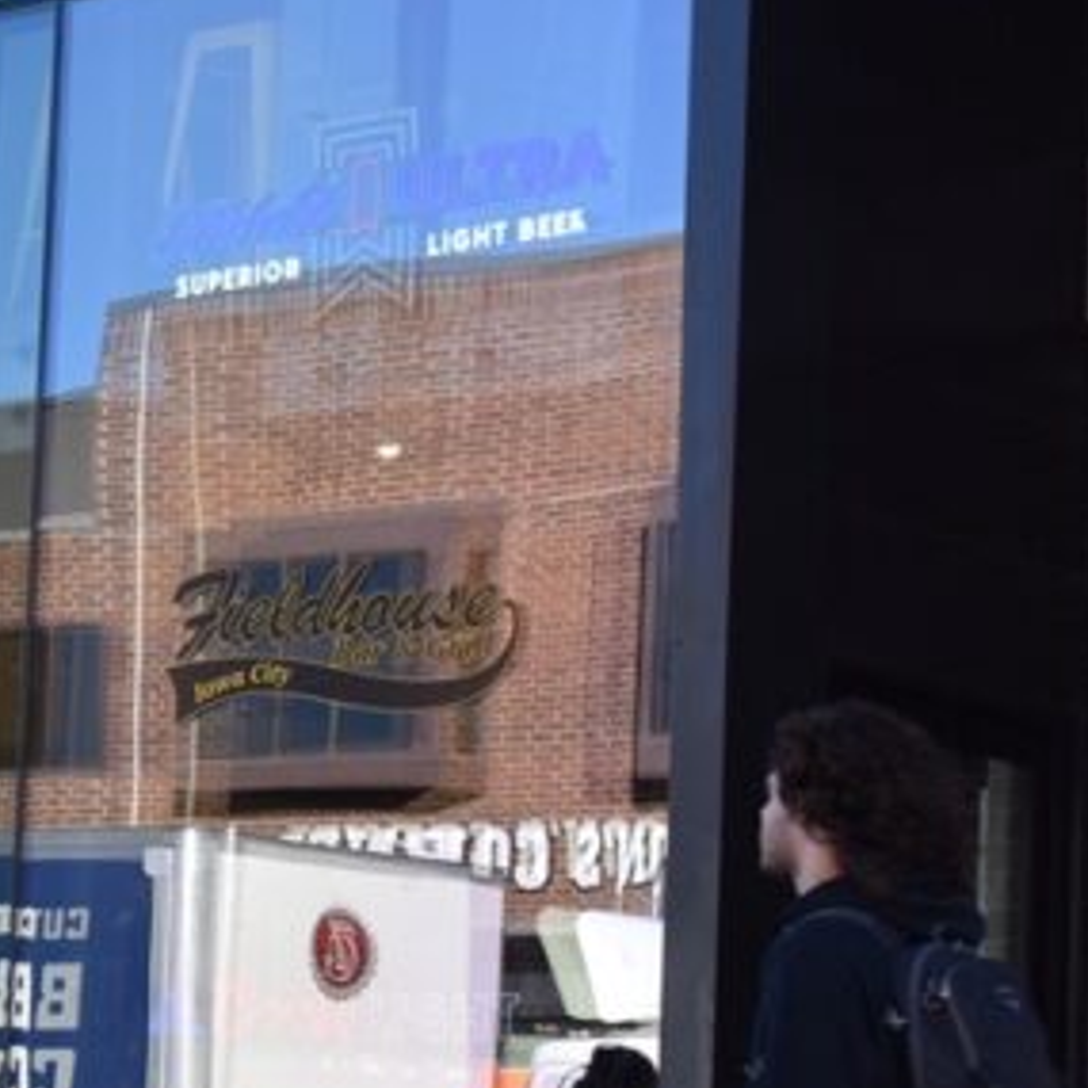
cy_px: 737
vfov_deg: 14.1
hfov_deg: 13.0
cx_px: -783
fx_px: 4393
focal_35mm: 124
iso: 200
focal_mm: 27
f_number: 5.6
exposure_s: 1/250
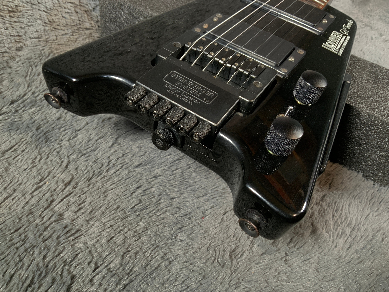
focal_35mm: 29
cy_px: 146
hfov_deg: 61.7
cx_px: 194
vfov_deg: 48.2
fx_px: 326
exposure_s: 1/52
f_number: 1.8
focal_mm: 3
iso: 80
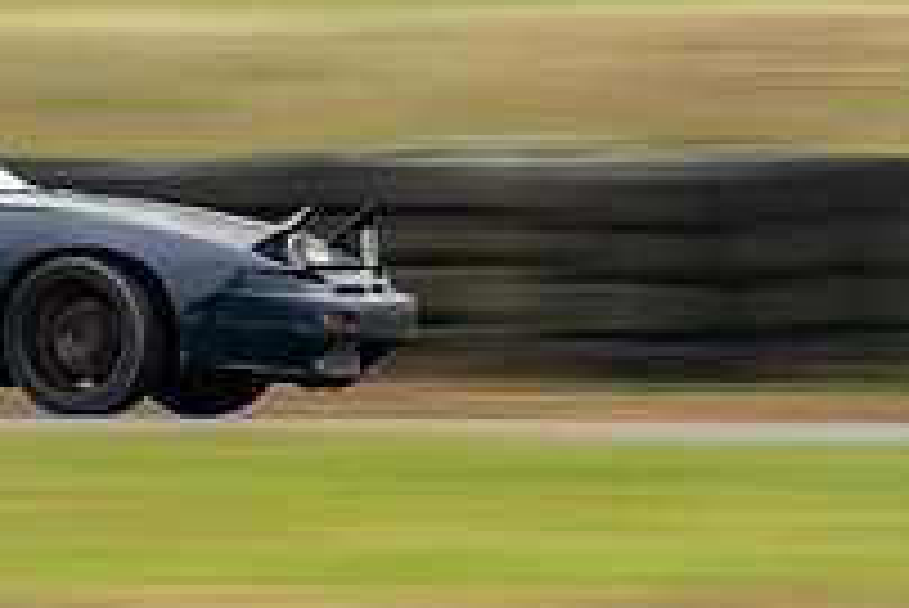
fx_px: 32570
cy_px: 106
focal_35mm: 1289
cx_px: -243
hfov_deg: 1.6
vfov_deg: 1.1
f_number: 13
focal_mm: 300
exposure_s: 1/25
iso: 100
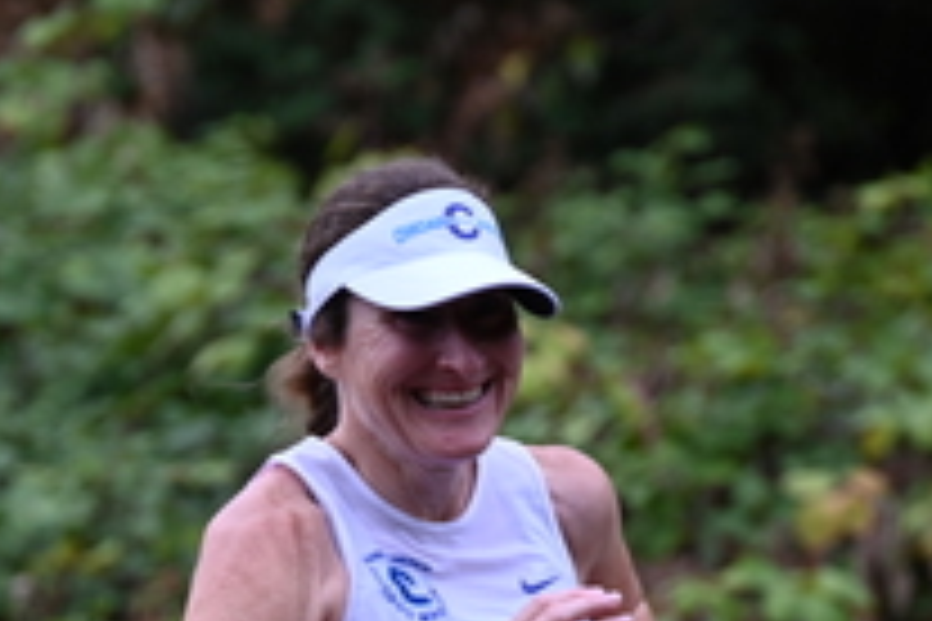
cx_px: 383
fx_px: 13746
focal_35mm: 531
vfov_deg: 2.6
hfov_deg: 3.9
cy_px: 727
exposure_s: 1/250
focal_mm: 200
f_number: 6.3
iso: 400
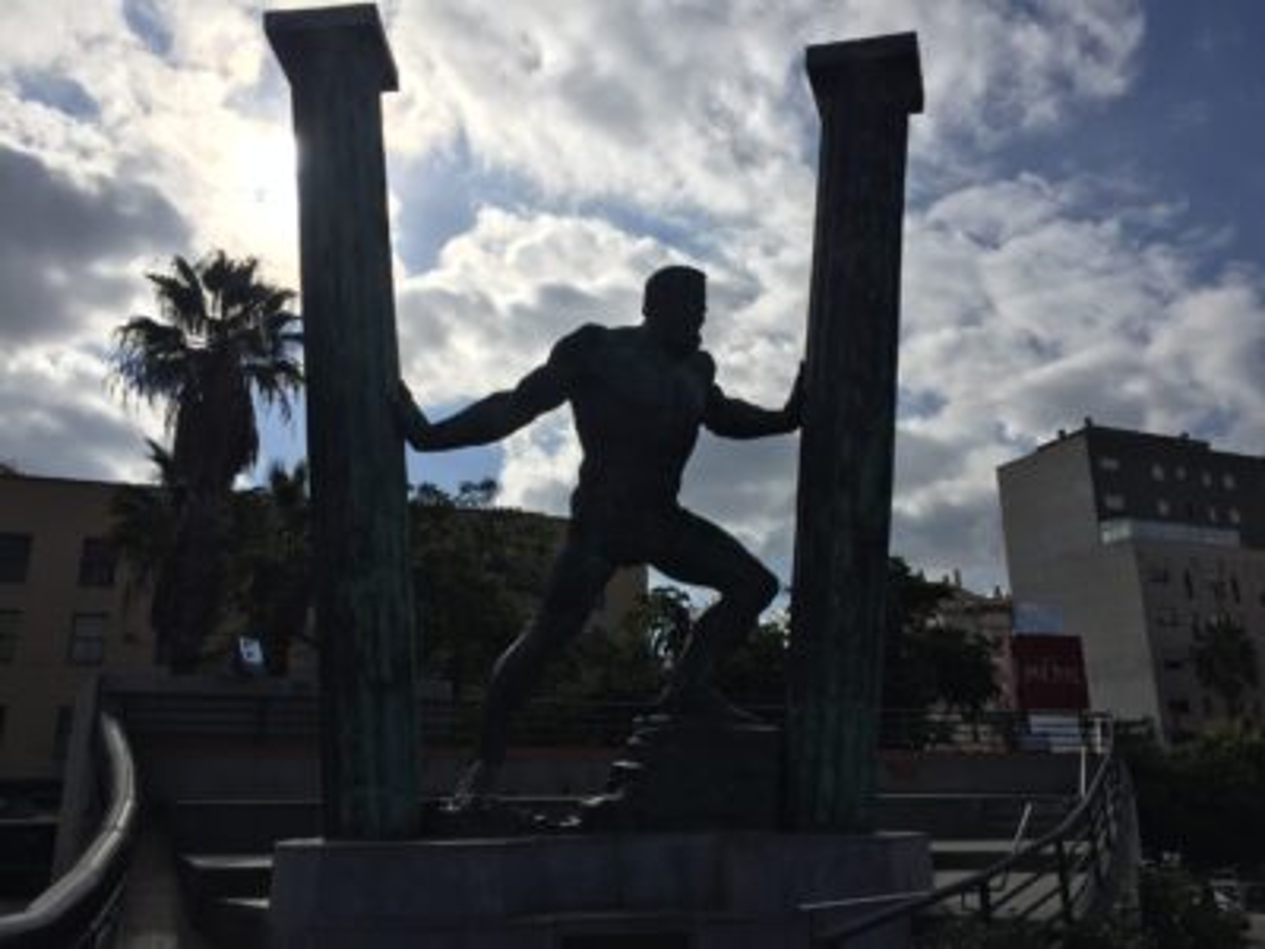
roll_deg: -0.6
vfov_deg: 48.2
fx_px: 1060
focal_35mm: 29
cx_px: 632
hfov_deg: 61.7
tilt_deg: +15.0
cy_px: 474
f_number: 2.2
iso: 32
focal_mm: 4.15
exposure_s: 1/13333
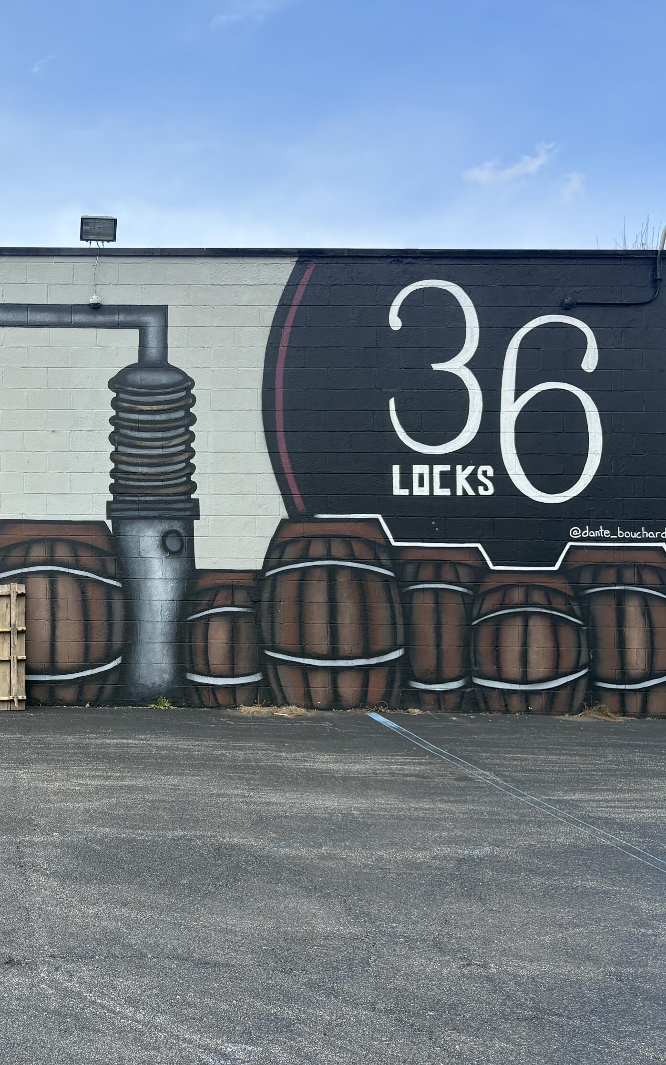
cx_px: 68
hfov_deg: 32.7
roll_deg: -0.5
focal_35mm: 37
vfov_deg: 52.7
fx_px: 1074
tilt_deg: +2.5
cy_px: 531
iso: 50
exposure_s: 1/1667
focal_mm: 5.96
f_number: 1.6
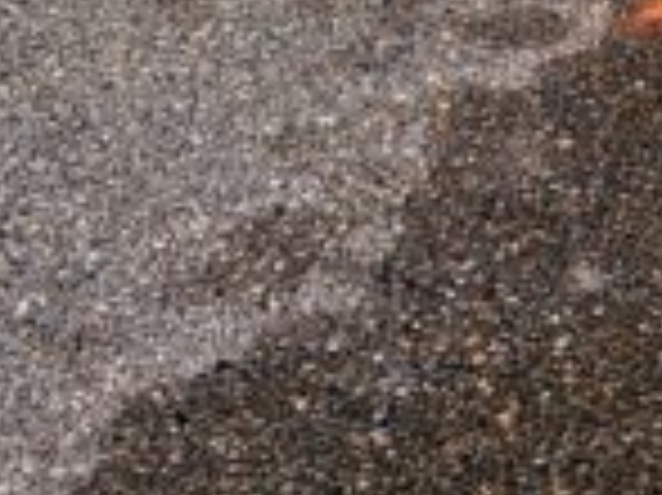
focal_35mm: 167
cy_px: -864
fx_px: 3191
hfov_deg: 10.0
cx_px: 1693
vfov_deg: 7.9
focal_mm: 5.23
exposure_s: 1/1748
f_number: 1.8
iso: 50
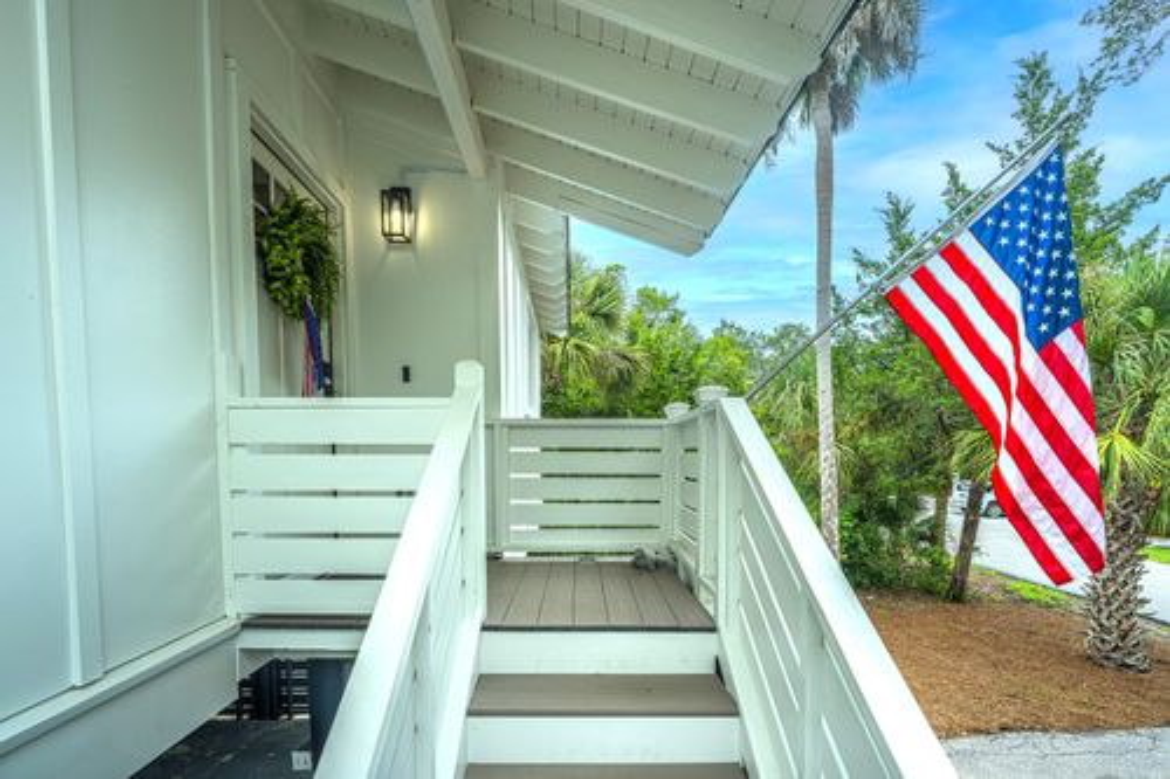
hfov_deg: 104.3
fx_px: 455
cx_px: 585
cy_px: 390
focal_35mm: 14
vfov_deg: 81.2
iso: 100
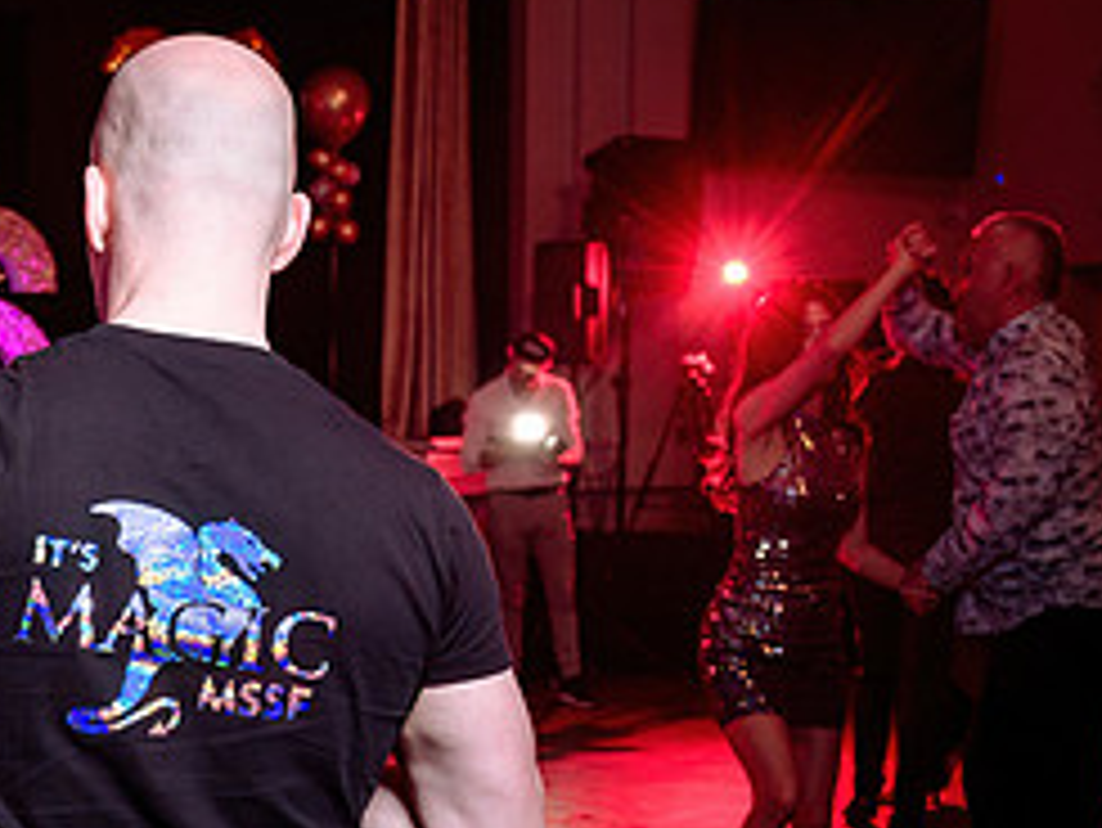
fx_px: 2516
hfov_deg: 23.7
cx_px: 11
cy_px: 772
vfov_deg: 18.3
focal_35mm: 79
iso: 800
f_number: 3.5
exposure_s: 1/60
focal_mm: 31
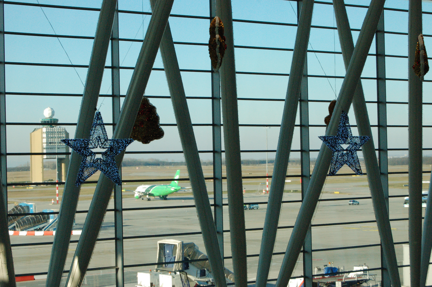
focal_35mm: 82
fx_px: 989
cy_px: 144
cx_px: 216
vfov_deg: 16.5
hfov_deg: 24.6
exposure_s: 1/500
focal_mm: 55
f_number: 11
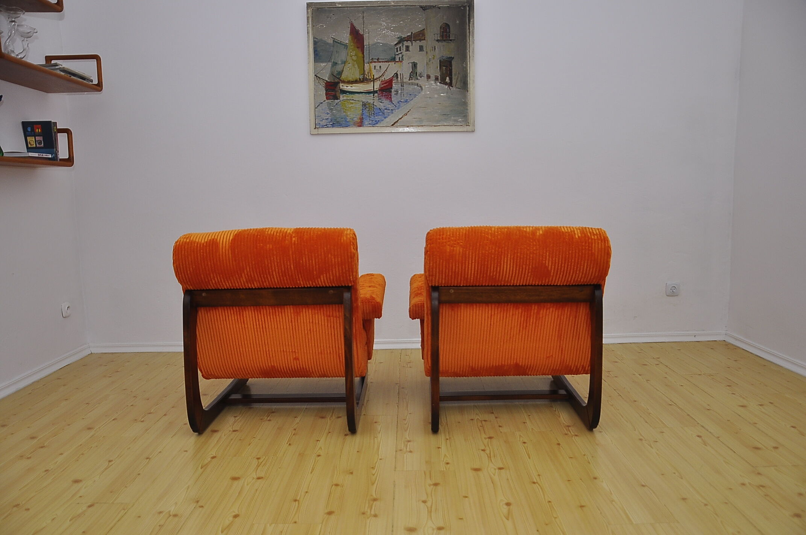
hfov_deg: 67.4
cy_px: 268
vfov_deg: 47.8
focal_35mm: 27
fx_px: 604
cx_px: 403
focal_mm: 18
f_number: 3.5
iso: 200
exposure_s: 1/200
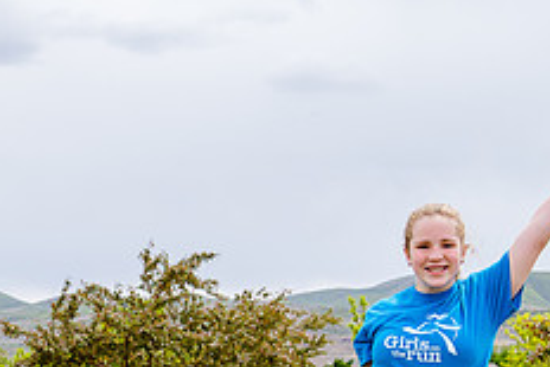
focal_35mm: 121
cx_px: 215
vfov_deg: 11.2
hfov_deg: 16.9
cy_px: 368
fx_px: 1850
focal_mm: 46
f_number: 6.3
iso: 200
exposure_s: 1/500
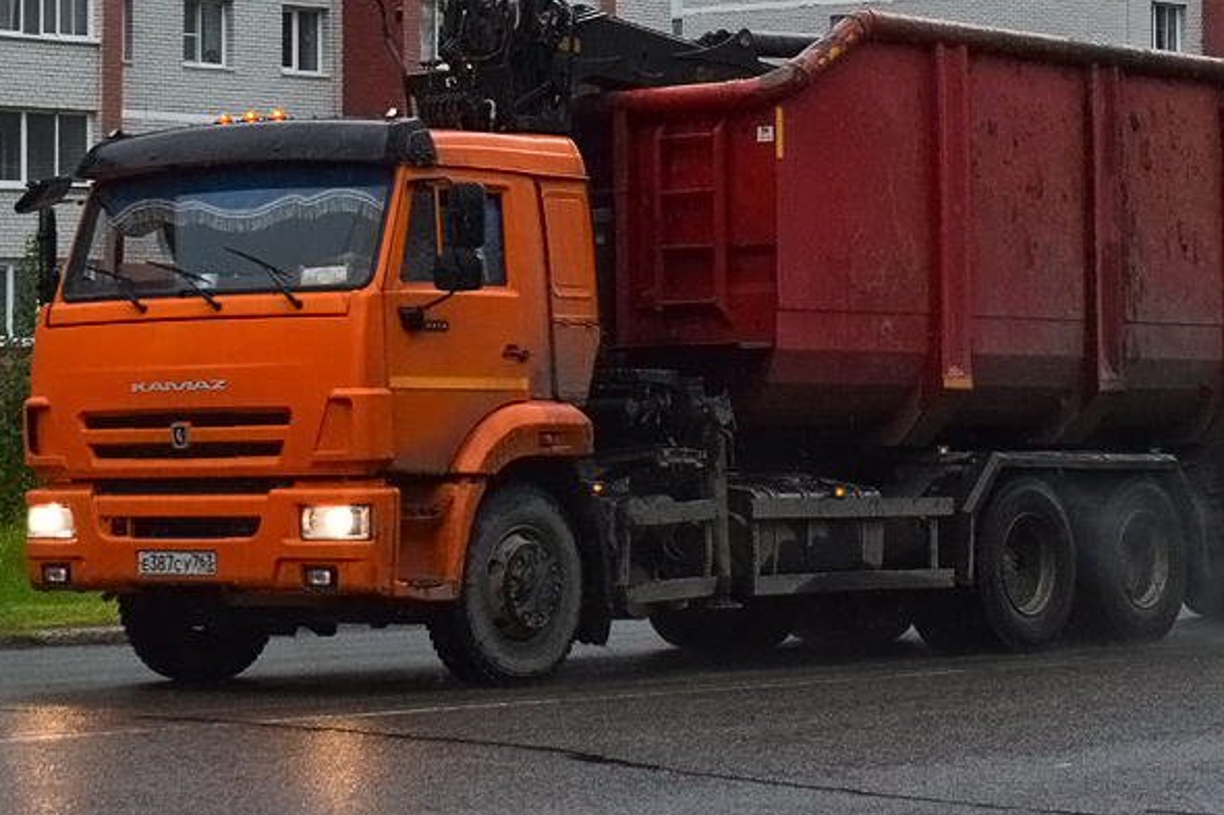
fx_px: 4147
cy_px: 131
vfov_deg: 11.2
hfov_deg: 16.8
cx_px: 782
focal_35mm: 122
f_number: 5.6
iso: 1600
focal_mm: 40
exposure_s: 1/640
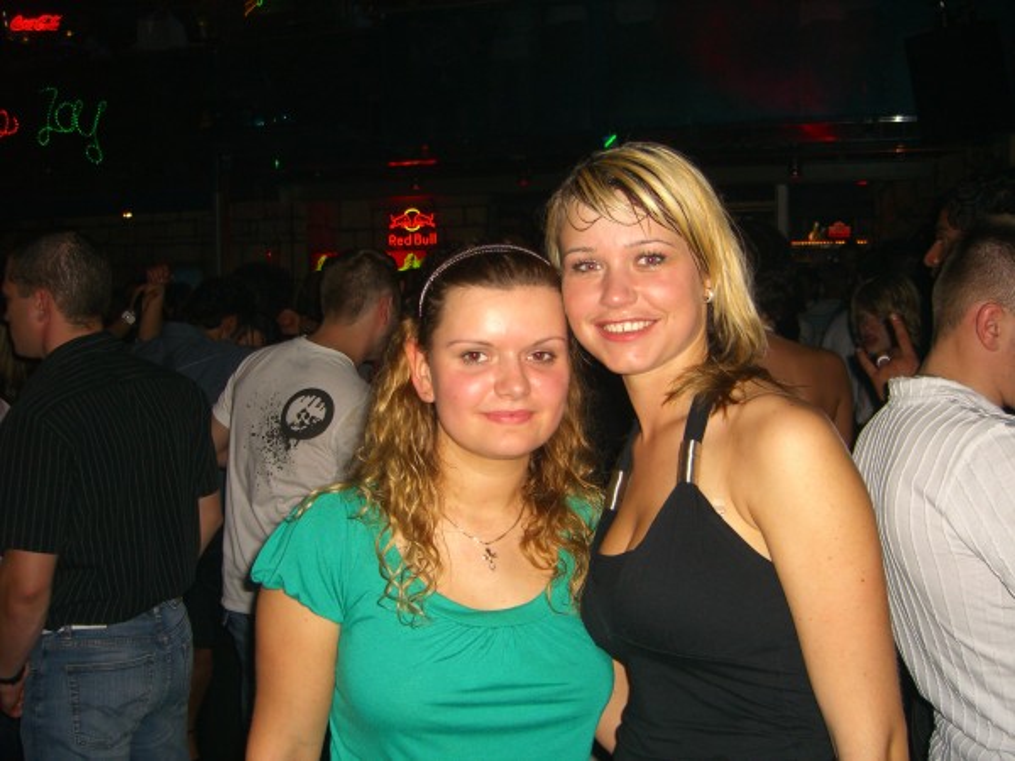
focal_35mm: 38
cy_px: 380
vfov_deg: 37.7
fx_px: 1114
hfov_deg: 49.0
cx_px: 508
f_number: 2.8
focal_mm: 7.9
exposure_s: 1/60
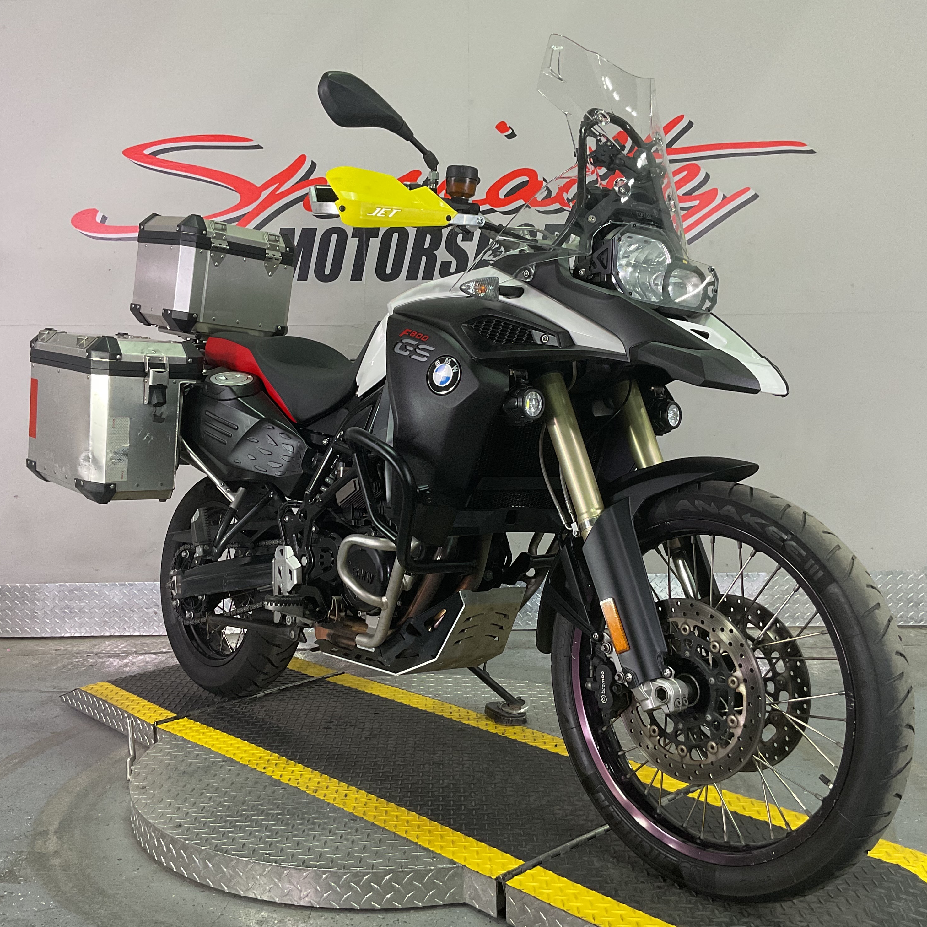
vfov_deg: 47.2
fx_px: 1060
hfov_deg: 47.2
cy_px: 462
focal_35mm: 35
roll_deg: +0.4
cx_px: 443
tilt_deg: -4.5
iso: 100
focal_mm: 3
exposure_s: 1/60
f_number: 1.8
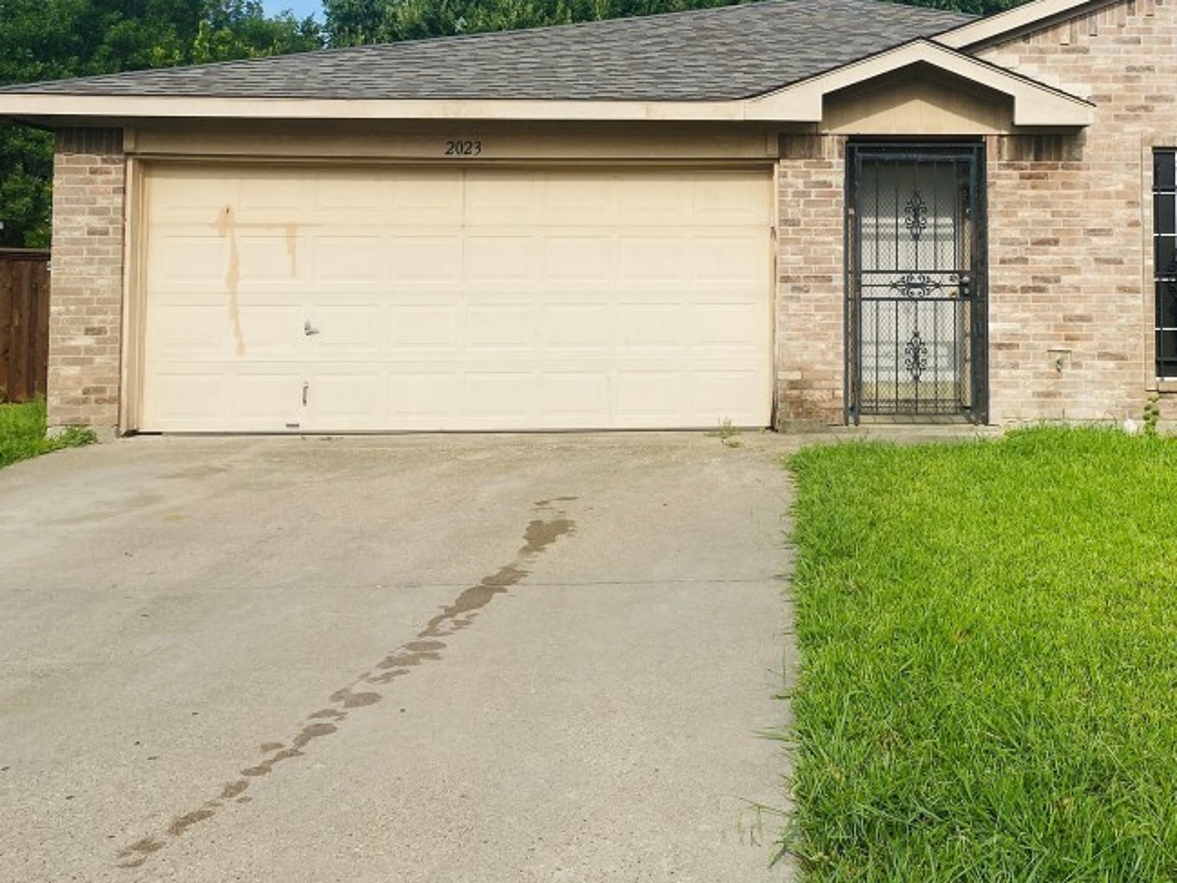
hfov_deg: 44.5
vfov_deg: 34.5
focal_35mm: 41
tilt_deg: +2.6
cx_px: 860
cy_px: 230
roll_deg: -0.5
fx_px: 1394
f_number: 1.8
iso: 32
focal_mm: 4.25
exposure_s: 1/3125
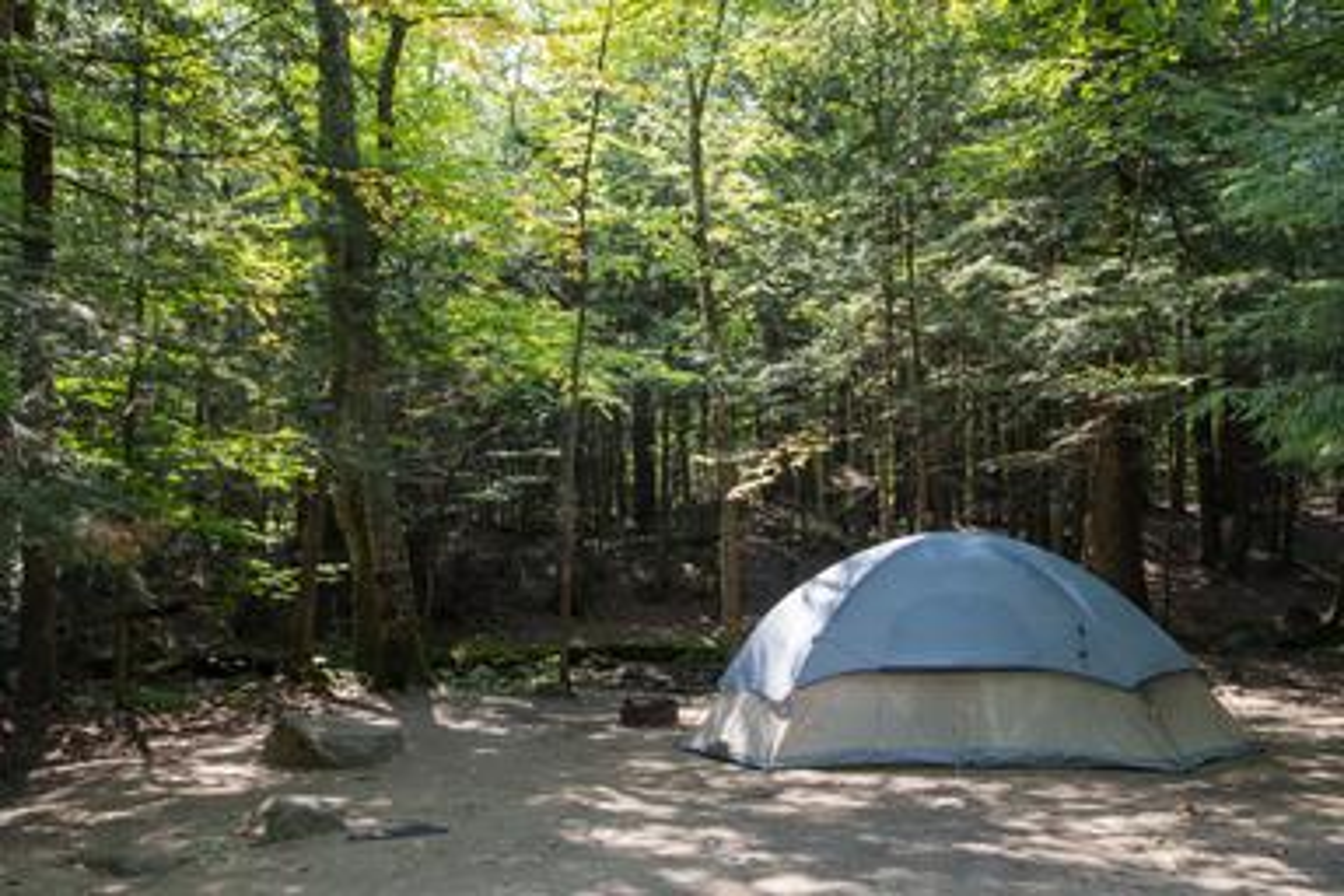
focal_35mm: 37
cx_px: 672
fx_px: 1381
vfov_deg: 35.9
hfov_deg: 51.9
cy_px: 448
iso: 250
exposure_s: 1/60
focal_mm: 25
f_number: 5
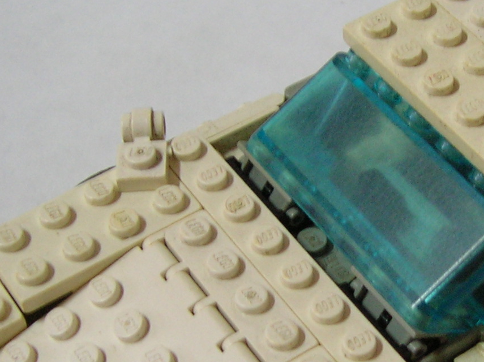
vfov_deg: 16.2
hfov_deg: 21.0
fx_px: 1271
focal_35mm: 91
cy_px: 251
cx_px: 453
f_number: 2.9
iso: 100
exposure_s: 1/5.3
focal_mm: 5.7
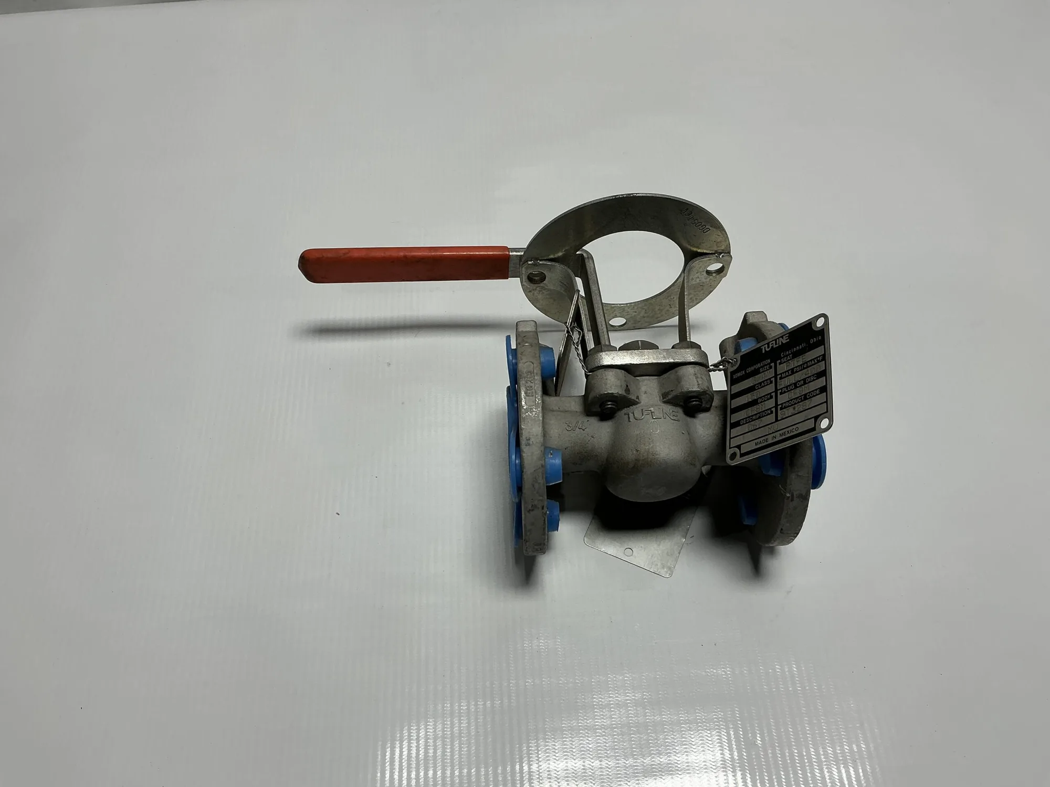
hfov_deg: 63.4
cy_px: 394
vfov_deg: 49.7
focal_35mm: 28
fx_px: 849
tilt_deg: -56.0
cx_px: 525
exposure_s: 1/412
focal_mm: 3
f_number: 1.8
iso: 25
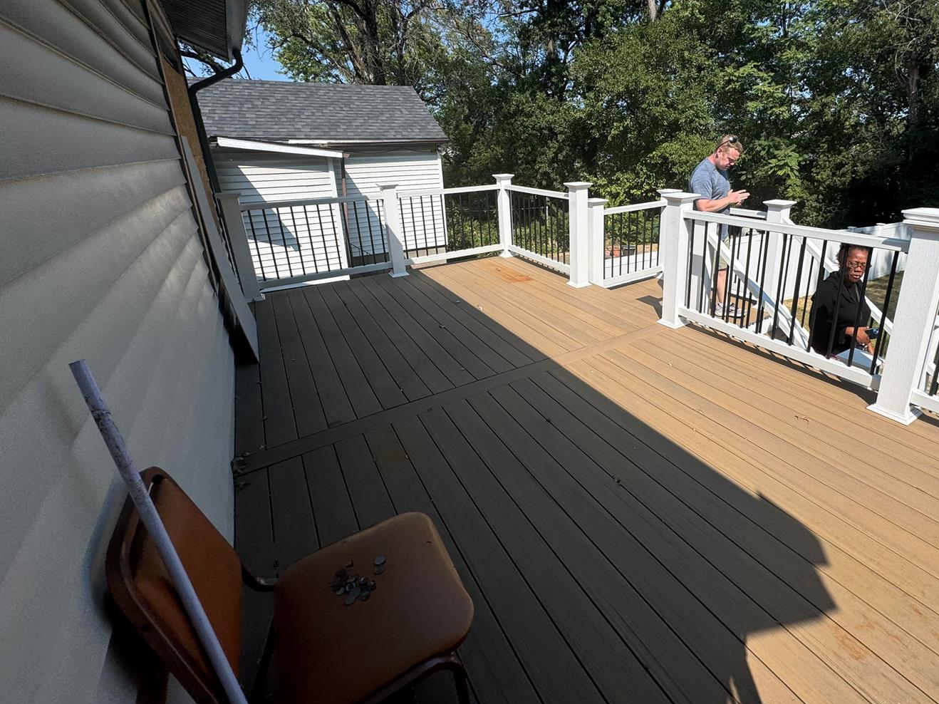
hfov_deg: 90.0
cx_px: 559
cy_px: 285
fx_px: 461
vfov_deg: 74.0
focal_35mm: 17
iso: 50
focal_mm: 2.22
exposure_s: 1/2083
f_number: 2.2
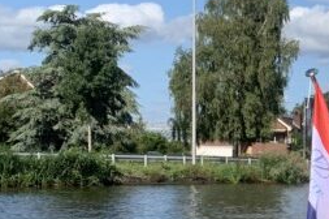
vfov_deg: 12.5
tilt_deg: -2.2
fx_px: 977
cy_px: 259
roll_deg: -1.8
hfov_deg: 17.8
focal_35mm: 107
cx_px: 441
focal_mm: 4.25
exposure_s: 1/2681
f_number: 1.8
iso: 25
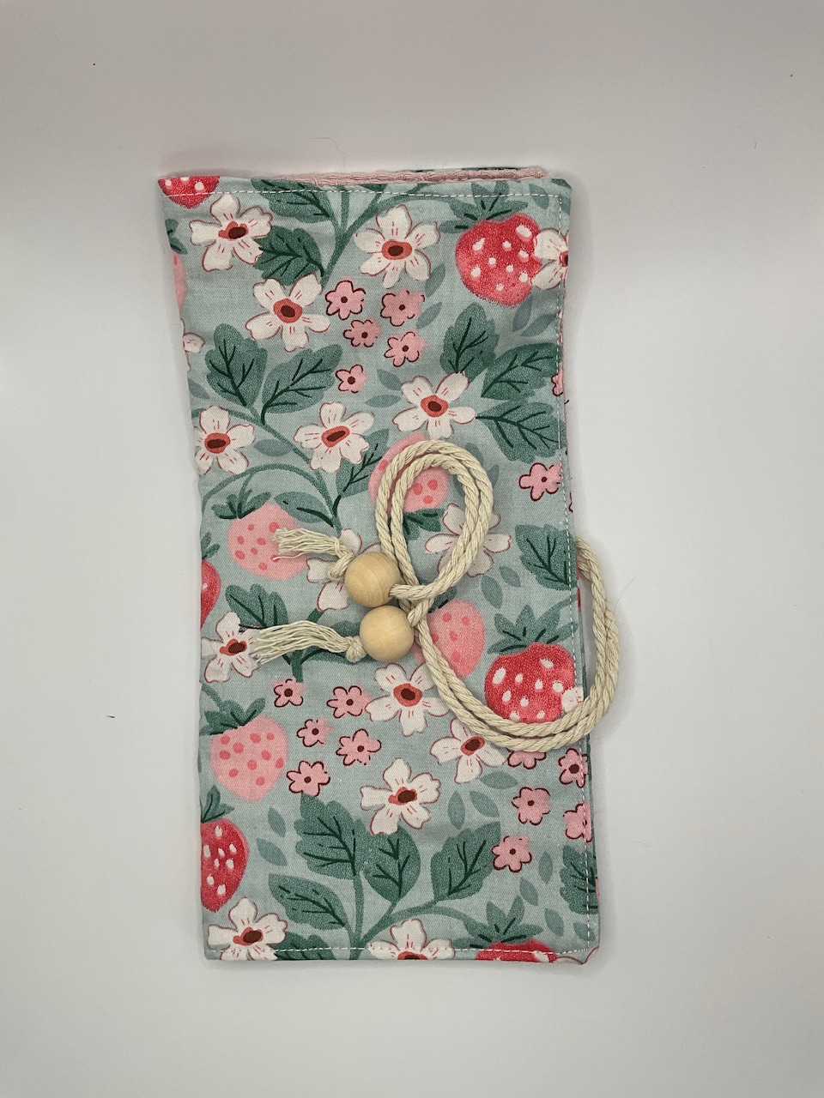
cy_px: 549
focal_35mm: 29
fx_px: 920
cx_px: 412
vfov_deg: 61.7
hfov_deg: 48.2
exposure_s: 1/333
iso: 25
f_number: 1.8
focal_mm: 3
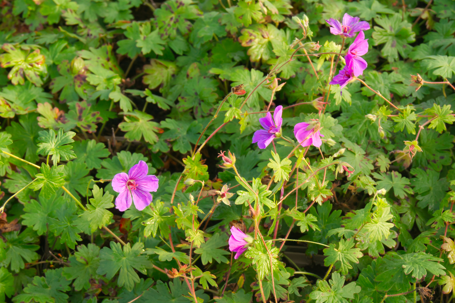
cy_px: 152
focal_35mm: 82
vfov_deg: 16.6
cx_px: 228
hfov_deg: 24.6
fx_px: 1043
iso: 1250
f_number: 13
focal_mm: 55
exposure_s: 1/100
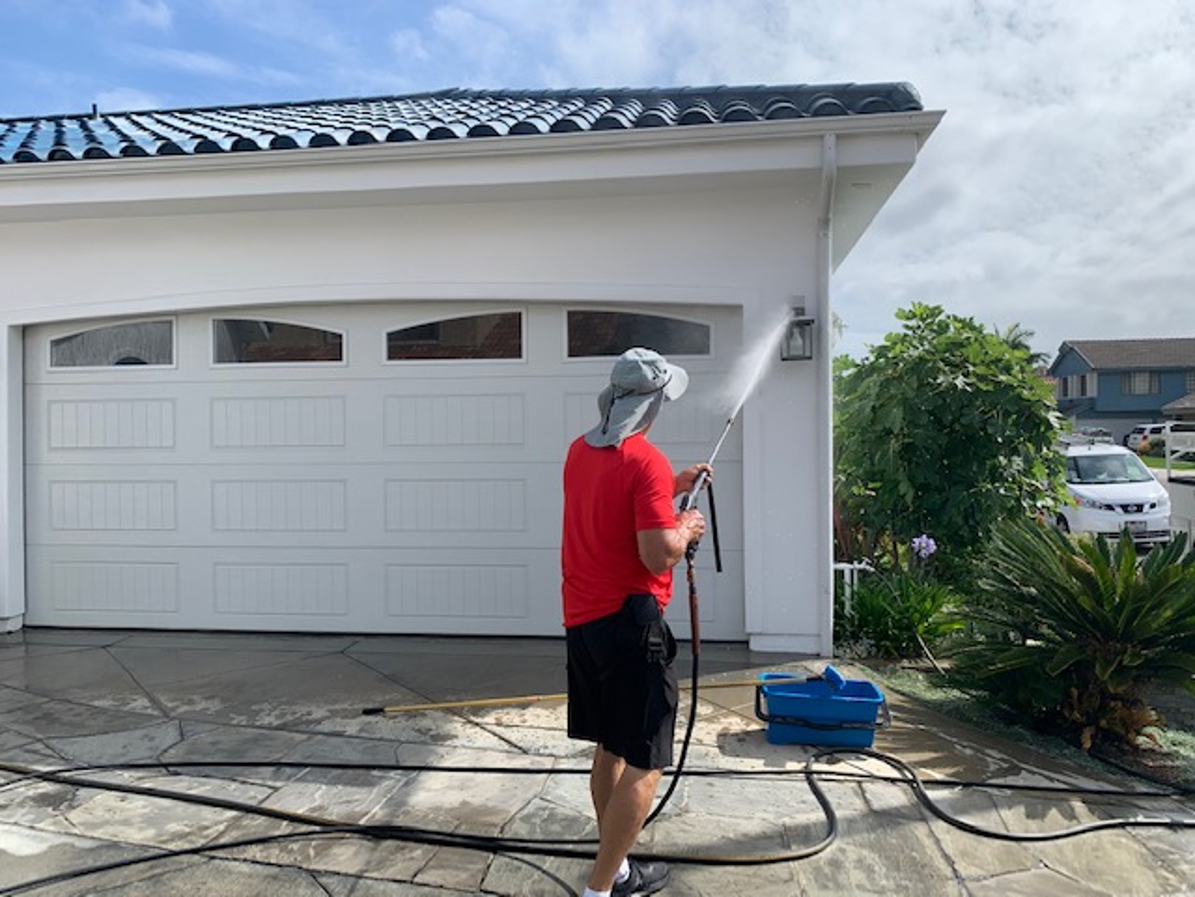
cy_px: 448
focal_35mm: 26
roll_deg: +0.5
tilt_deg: -1.4
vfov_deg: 53.1
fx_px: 898
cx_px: 598
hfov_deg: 67.3
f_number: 1.8
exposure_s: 1/2833
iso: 25
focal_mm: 4.25
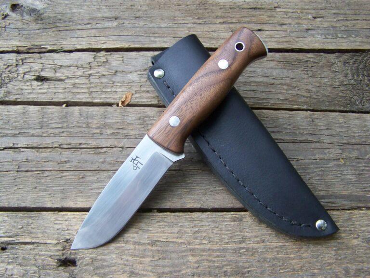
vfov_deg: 37.7
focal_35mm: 38
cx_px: 185
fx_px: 406
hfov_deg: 49.0
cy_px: 139
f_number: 2.8
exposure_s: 1/60
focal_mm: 6.3
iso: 200
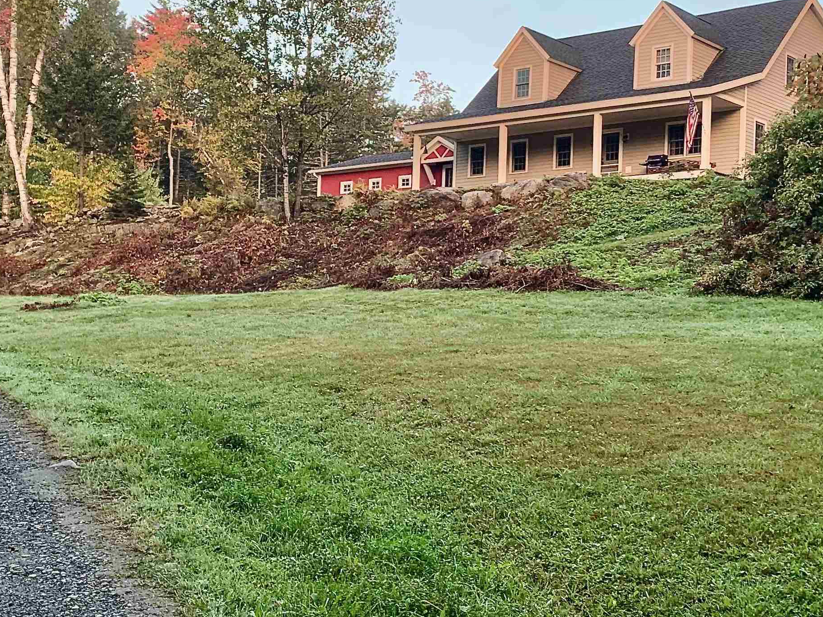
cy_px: 226
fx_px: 998
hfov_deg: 44.8
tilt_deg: +5.8
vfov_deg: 34.1
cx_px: 444
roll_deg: -2.4
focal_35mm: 42
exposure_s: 1/121
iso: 32
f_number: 1.8
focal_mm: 4.25
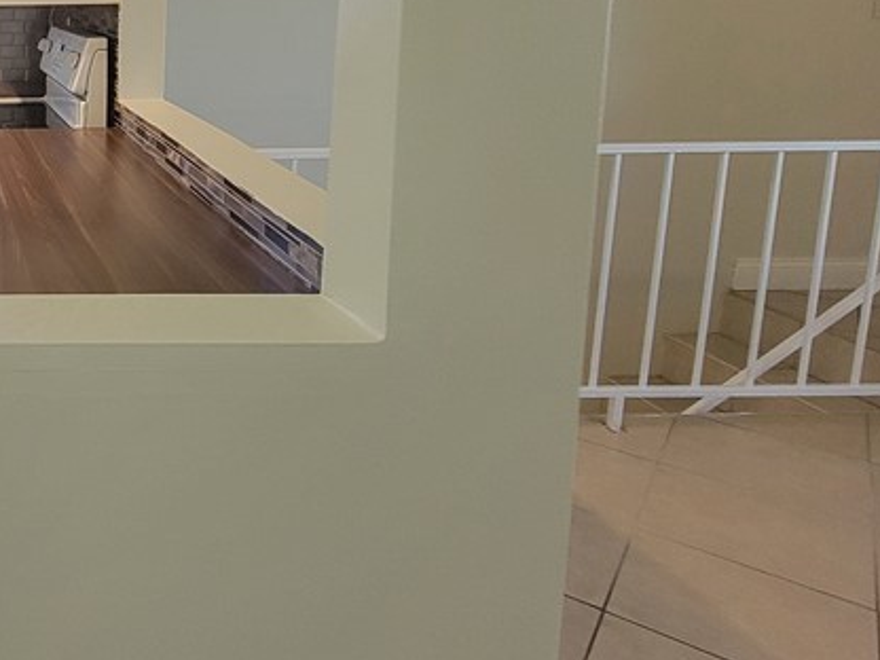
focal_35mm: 32
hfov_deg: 43.7
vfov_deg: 41.3
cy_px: 87
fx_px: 813
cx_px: -89
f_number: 2.2
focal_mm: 2.2
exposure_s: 1/60
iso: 320
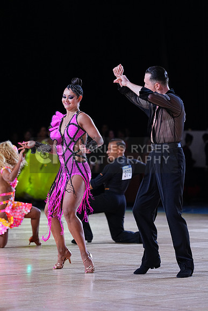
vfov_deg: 12.8
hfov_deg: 8.5
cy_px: 156
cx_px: 104
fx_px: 1394
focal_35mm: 161
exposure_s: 1/500
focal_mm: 161
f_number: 4
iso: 1600
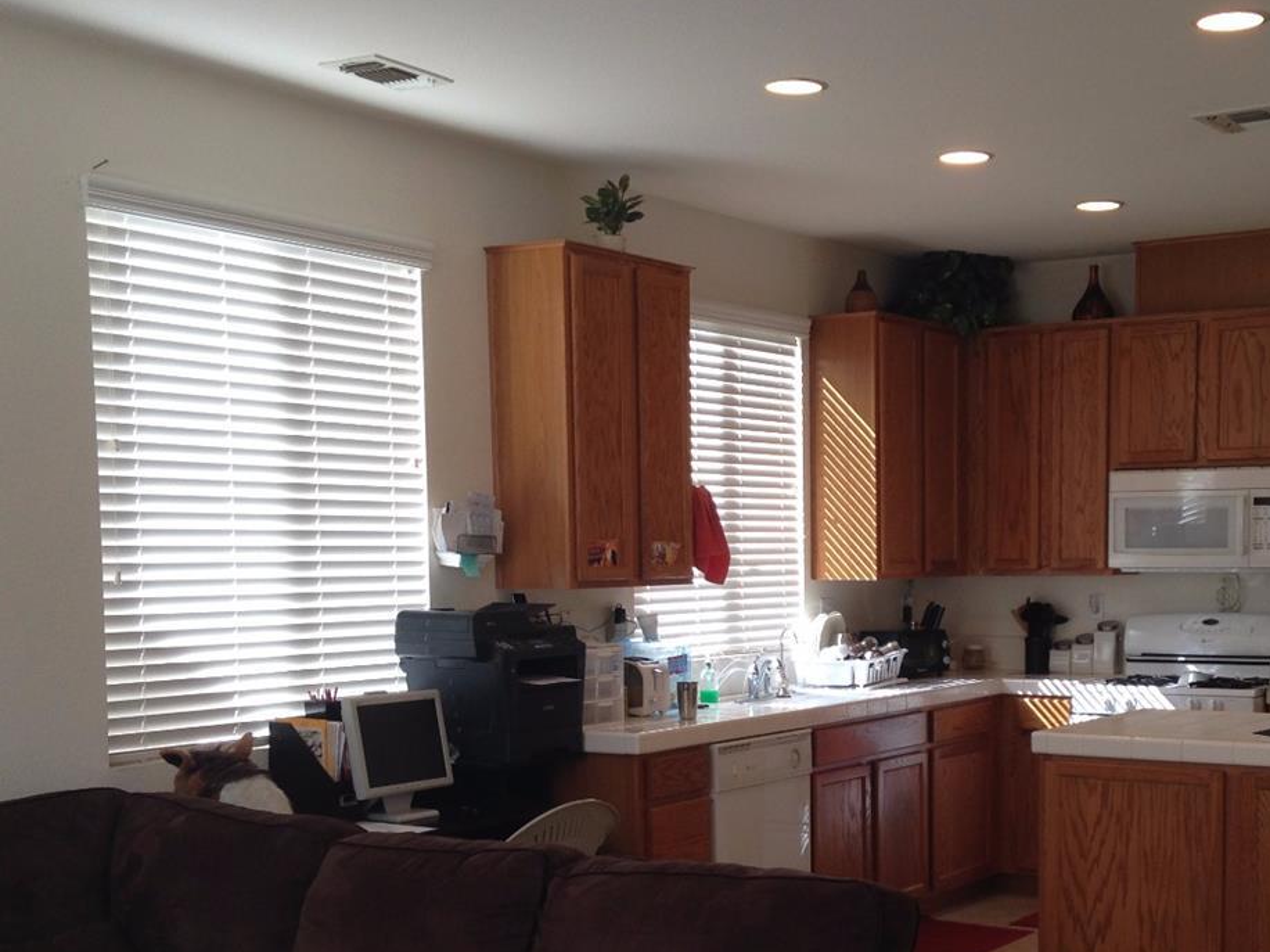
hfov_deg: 35.3
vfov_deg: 26.7
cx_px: 828
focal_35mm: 54
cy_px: 703
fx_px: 1980
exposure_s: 1/60
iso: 50
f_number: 2.4
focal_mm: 4.12
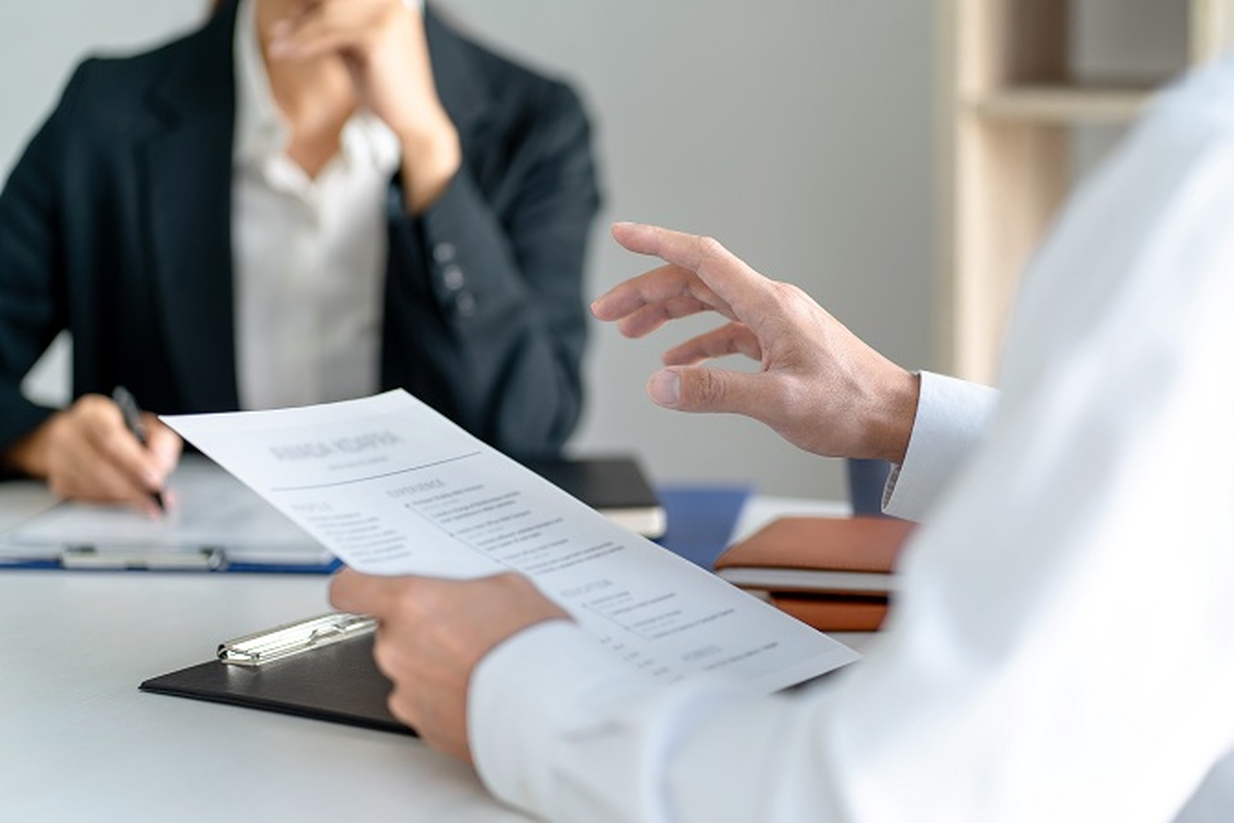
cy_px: 412
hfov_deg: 23.9
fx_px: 2913
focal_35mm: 85
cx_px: 617
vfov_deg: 16.1
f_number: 2.2
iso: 100
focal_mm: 85
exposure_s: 1/100
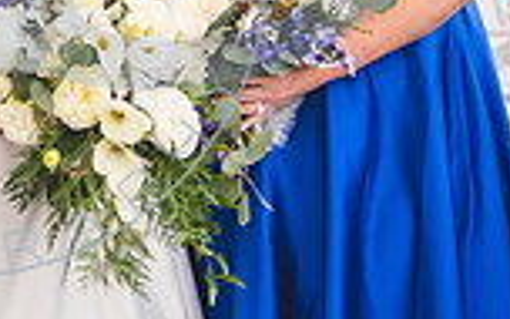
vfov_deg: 10.6
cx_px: 107
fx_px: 1598
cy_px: -289
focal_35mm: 115
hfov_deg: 18.0
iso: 100
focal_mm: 38
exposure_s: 1/250
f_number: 2.8
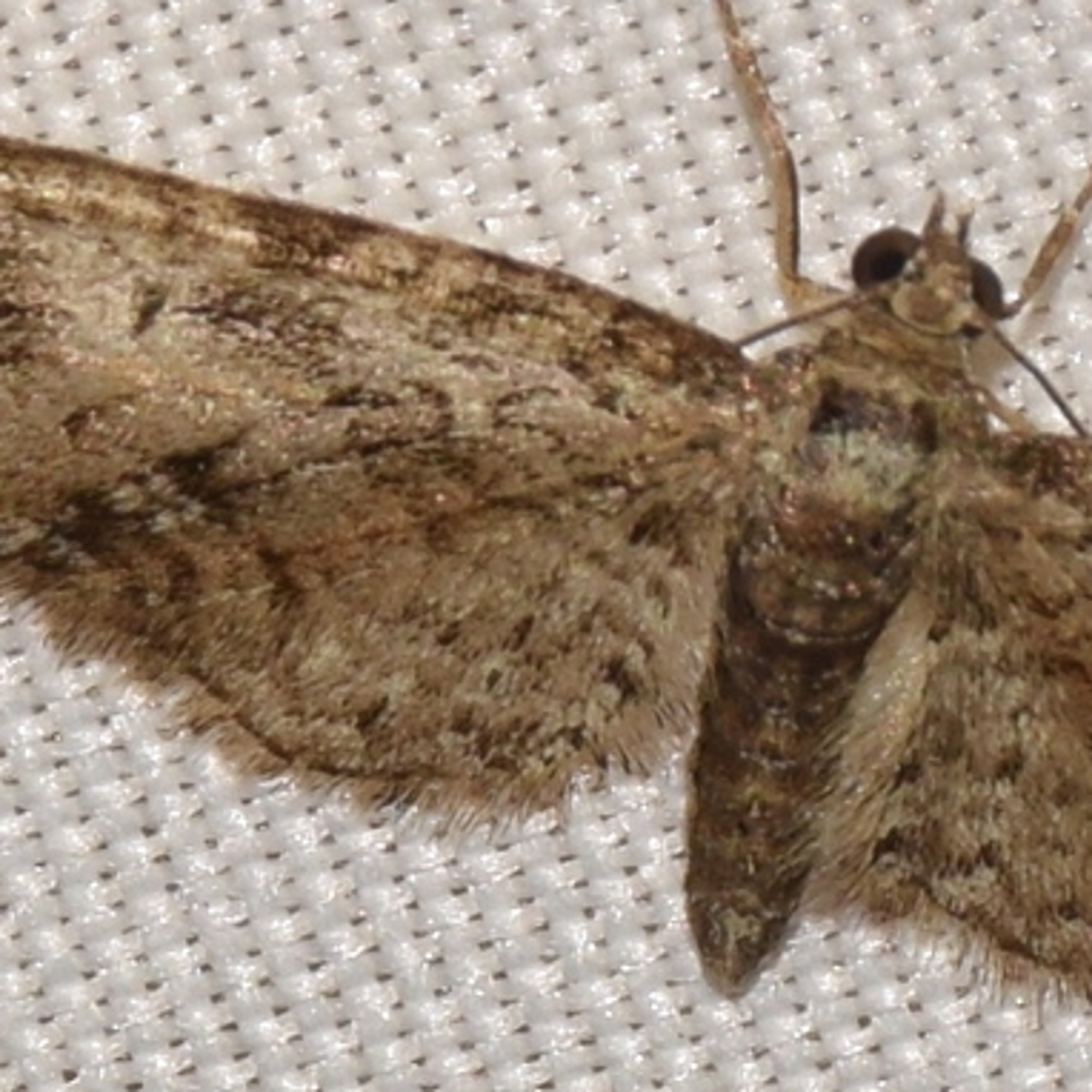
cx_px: 733
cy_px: 420
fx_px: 15989
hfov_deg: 3.9
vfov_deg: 3.9
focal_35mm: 448
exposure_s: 1/160
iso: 125
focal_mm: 140
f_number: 10
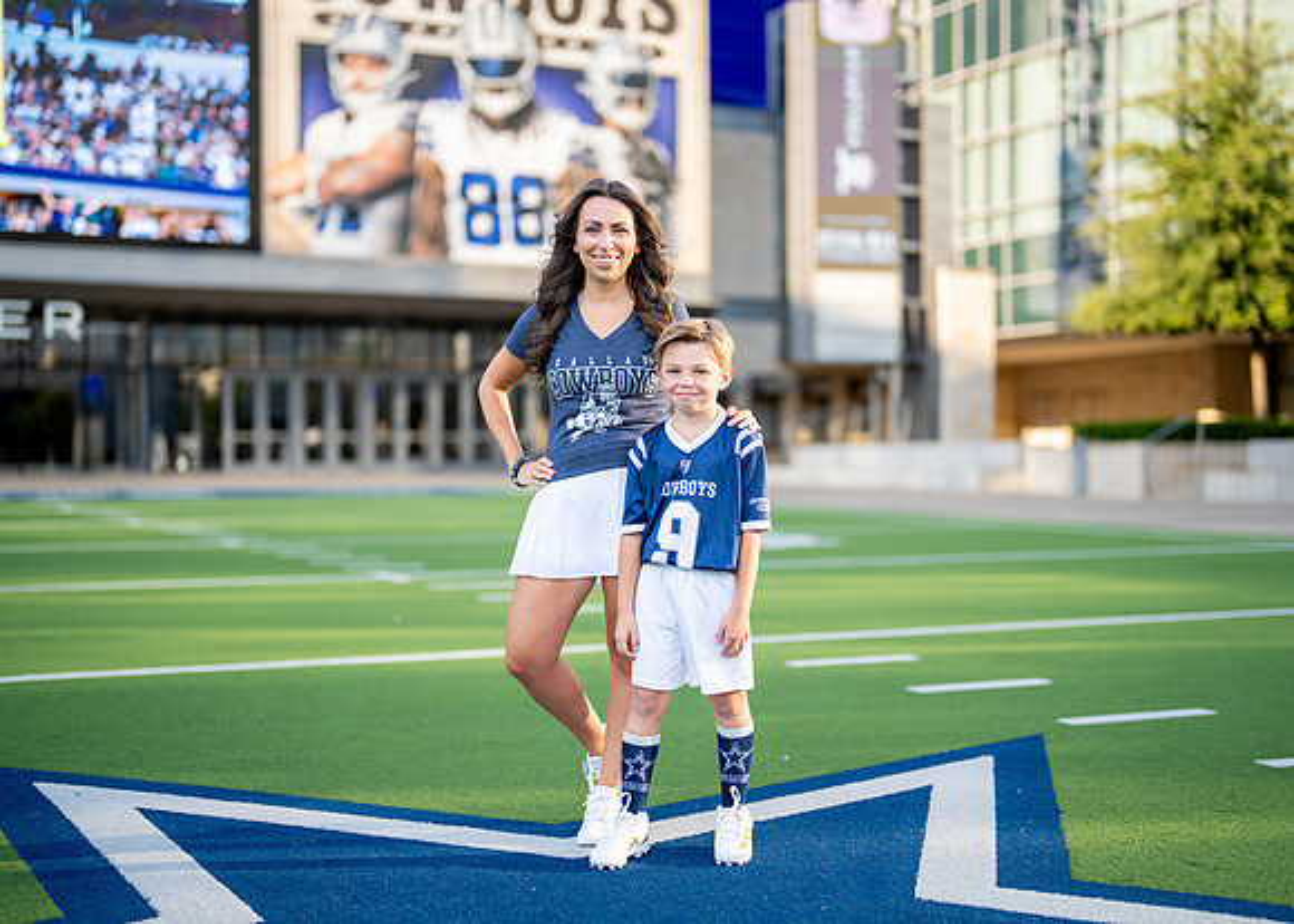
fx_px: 1957
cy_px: 461
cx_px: 656
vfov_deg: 26.6
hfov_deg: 36.6
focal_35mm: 53
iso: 100
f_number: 1.2
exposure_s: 1/1600
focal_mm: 50
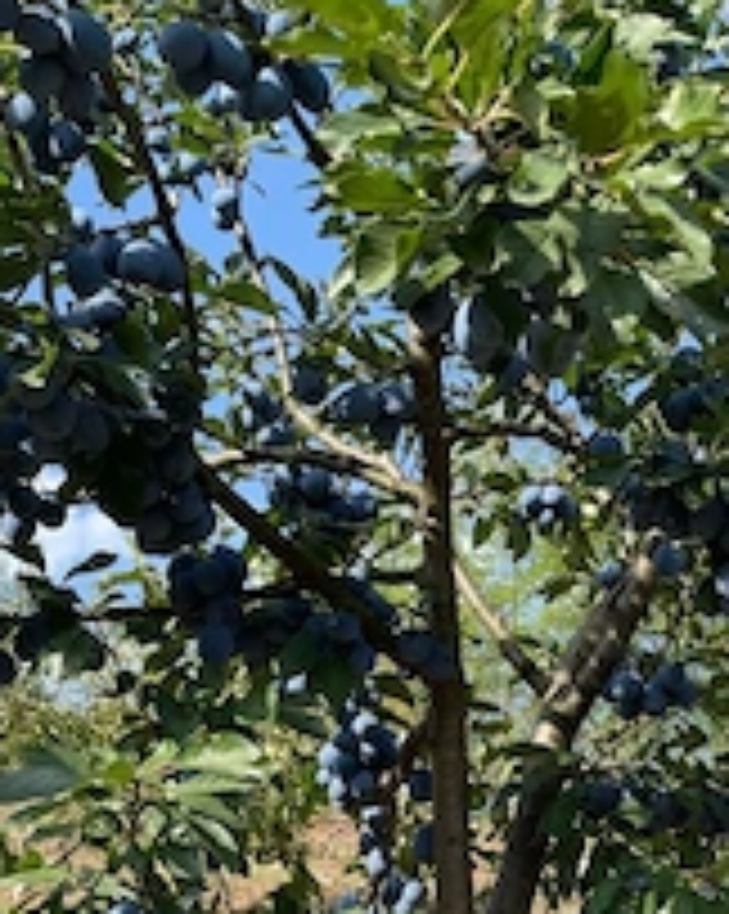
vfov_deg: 35.6
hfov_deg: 29.5
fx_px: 1351
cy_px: 788
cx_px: 585
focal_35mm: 50
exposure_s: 1/979
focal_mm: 4.2
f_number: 1.6
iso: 32
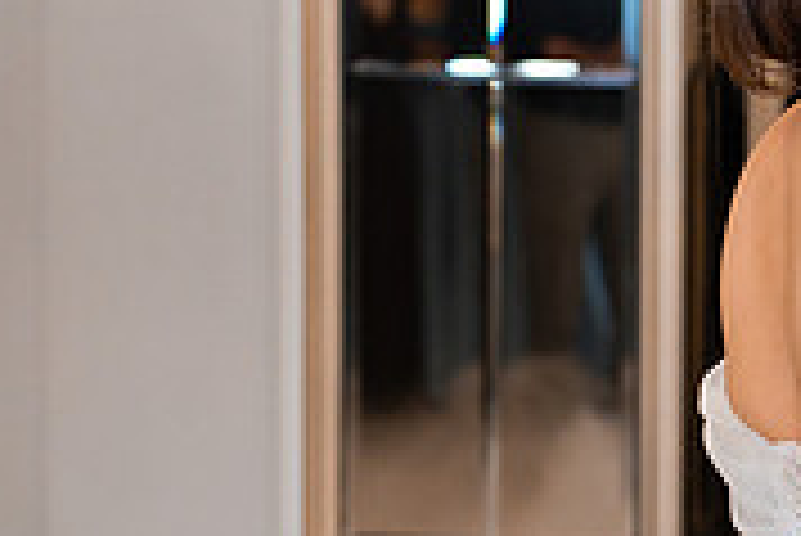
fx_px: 4320
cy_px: 381
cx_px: 1048
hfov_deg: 10.4
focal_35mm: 194
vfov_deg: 7.1
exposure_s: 1/320
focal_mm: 51
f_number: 2.8
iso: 2500
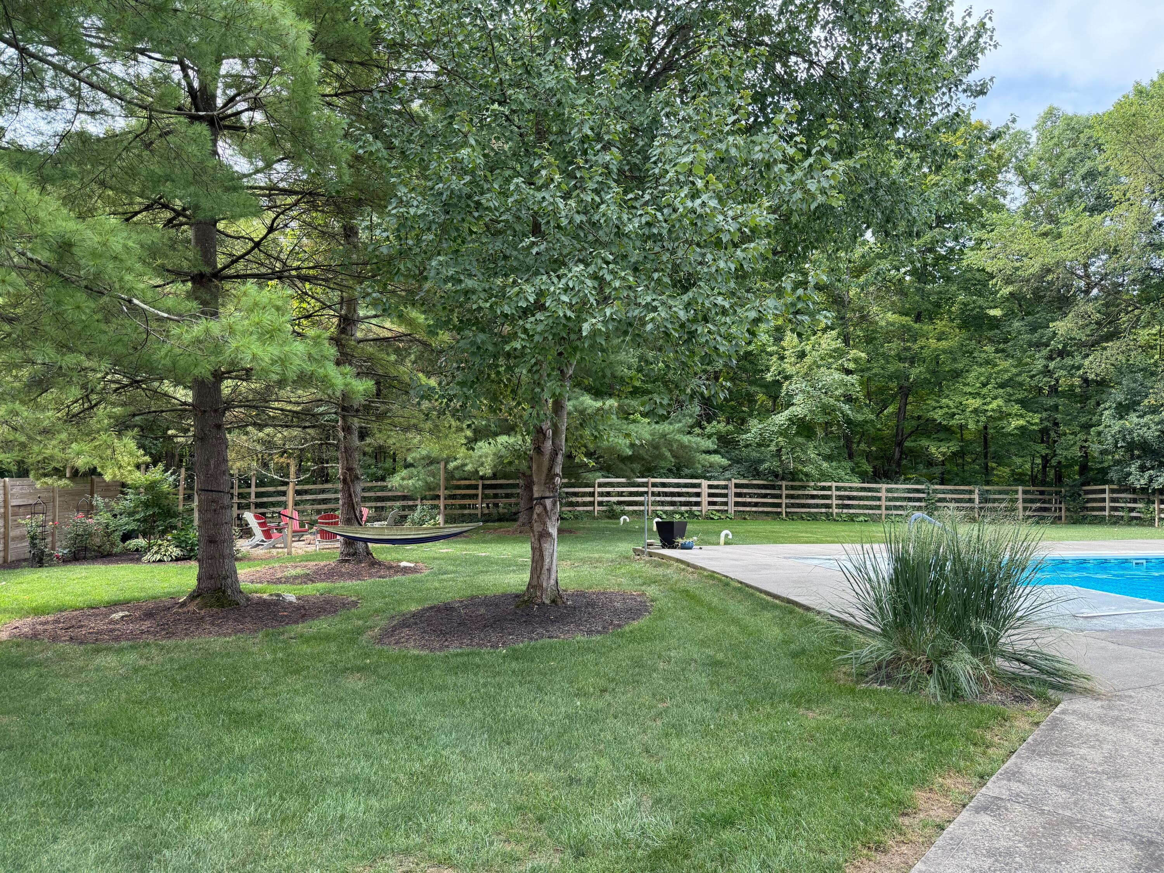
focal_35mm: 24
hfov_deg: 71.6
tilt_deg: +2.5
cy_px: 436
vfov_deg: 56.8
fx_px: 807
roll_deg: -1.0
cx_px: 582
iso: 100
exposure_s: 1/689
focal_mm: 6.76
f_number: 1.78
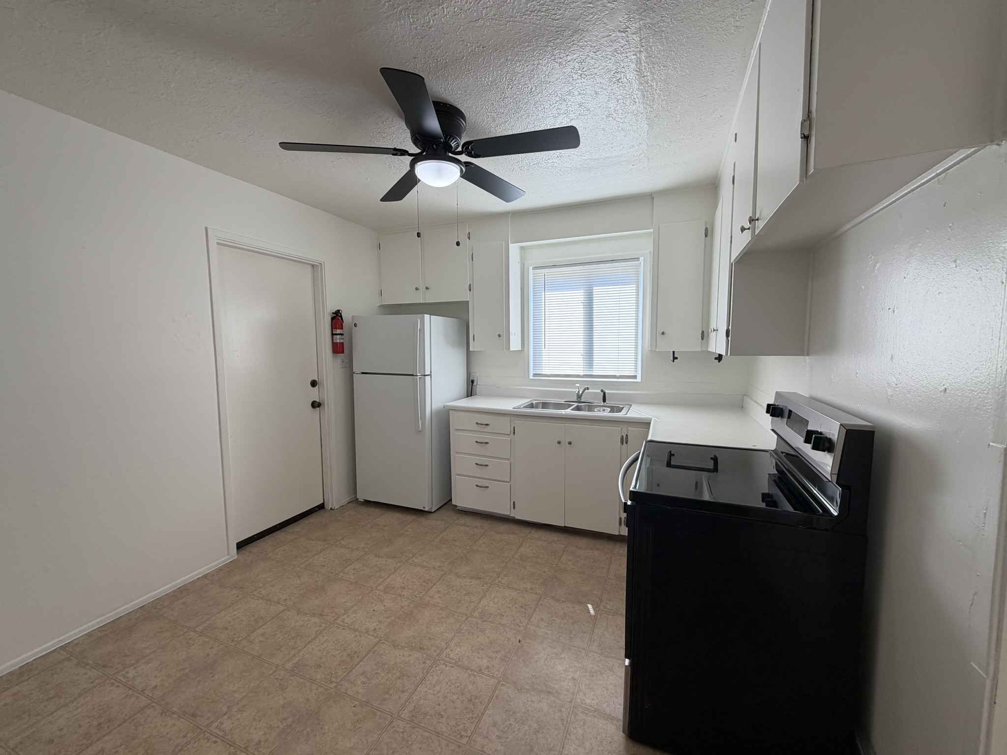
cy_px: 378
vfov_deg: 85.7
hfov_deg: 102.1
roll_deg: +1.3
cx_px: 504
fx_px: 407
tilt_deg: -5.5
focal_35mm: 14
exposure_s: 1/121
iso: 80
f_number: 2.2
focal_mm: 2.22
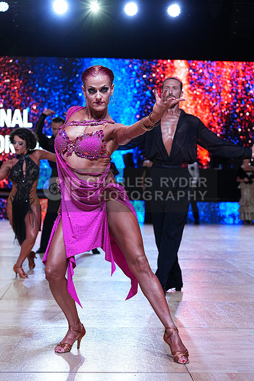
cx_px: 127
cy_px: 190
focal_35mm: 70
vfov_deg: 28.8
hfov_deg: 19.5
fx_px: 740
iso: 1000
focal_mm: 70
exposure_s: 1/500
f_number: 4
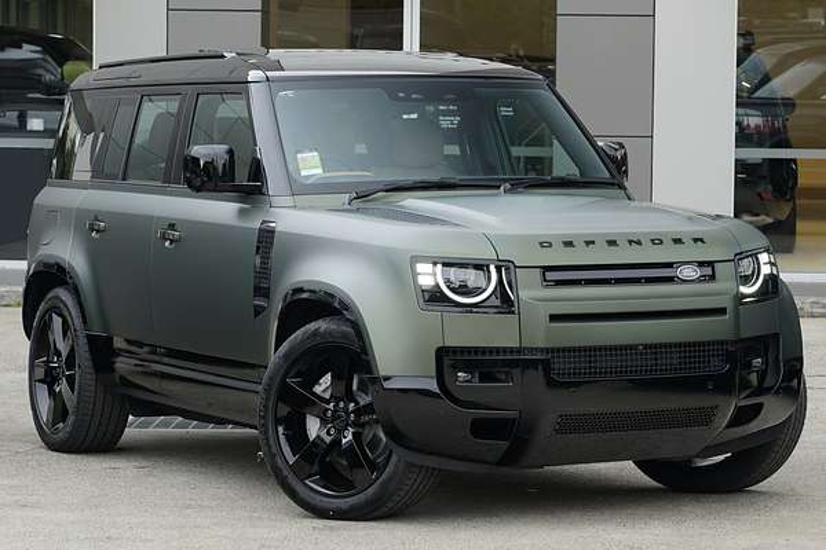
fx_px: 2409
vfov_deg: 13.0
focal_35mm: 105
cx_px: 413
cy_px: 275
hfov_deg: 19.5
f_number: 7.1
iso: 1000
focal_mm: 105
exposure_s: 1/125
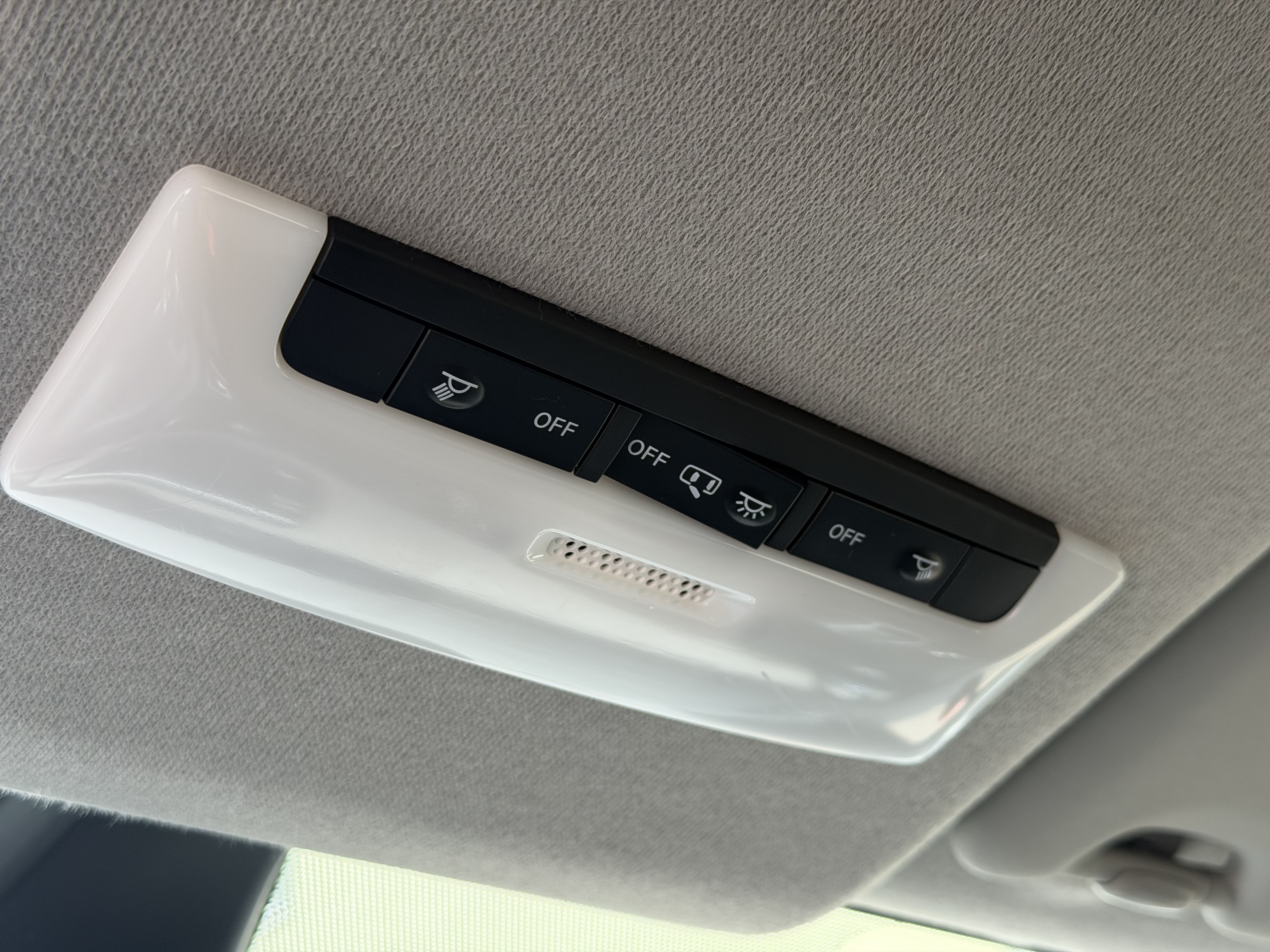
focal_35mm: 48
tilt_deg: +35.3
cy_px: 476
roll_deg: +2.7
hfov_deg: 39.7
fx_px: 1761
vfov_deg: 30.3
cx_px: 635
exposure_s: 1/121
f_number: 1.78
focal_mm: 6.76
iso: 64
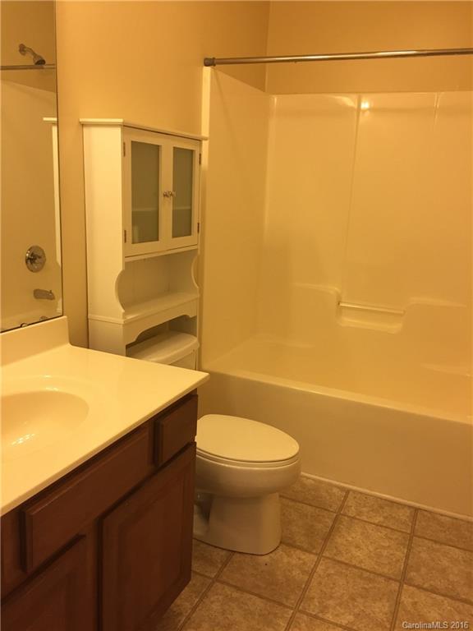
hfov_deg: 48.2
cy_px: 316
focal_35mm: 29
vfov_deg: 61.7
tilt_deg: -12.5
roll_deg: -2.0
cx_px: 236
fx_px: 528
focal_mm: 4.15
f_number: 2.2
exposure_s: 1/30
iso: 40
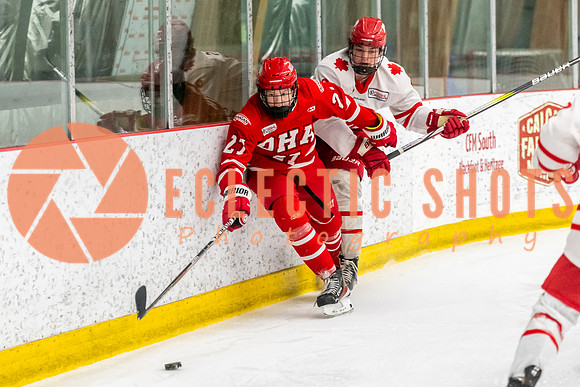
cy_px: 191
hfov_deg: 12.5
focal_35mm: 164
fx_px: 2641
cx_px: 295
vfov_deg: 8.4
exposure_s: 1/800
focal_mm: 105
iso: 4000
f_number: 2.8
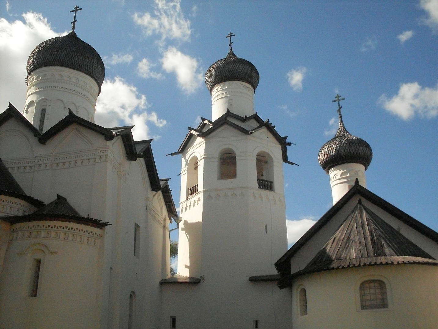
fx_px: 481
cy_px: 164
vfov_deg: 37.7
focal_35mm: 38
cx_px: 219
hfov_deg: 49.0
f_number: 8.4
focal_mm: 6.3
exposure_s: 1/1000
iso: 400
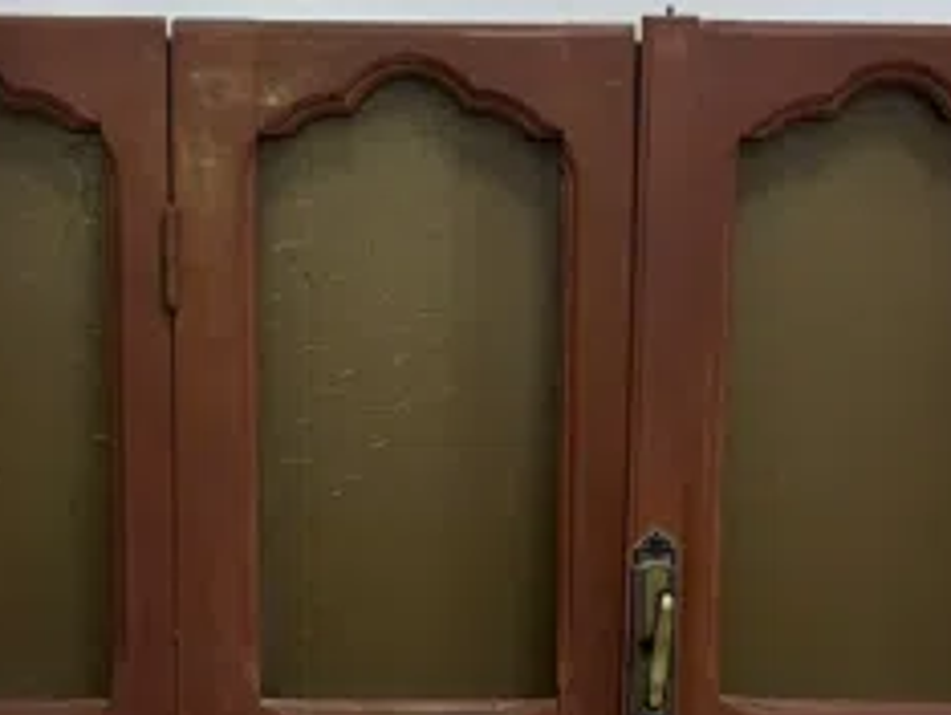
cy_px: 548
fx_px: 1953
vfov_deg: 20.6
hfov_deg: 27.4
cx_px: 459
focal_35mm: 71
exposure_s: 1/33
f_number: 1.5
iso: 400
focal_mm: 5.7
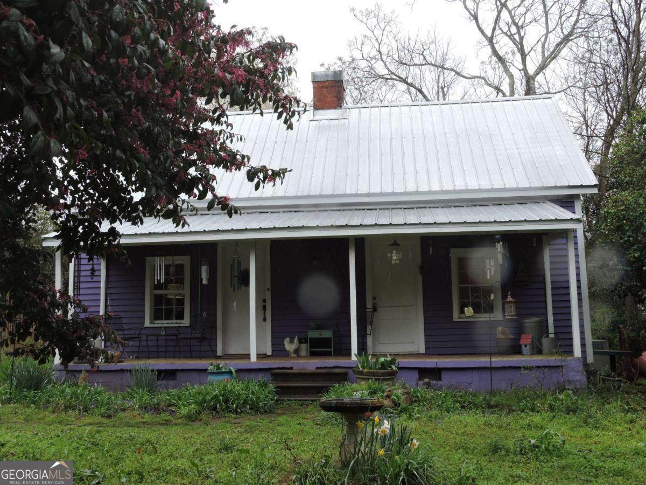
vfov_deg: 40.7
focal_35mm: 35
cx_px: 323
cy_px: 242
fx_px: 653
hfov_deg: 52.6
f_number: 3.8
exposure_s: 1/250
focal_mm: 6.3
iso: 100
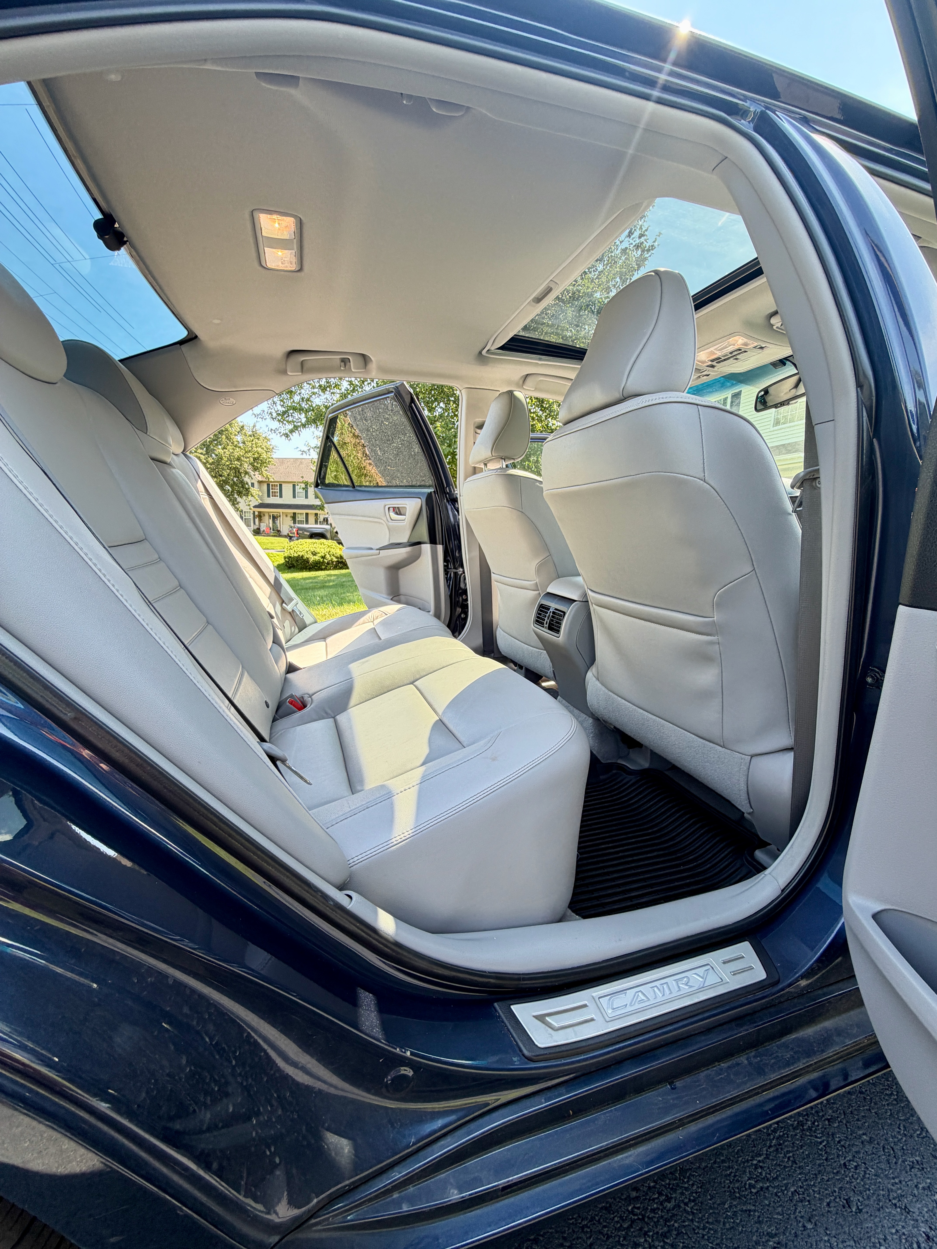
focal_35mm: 14
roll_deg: -2.3
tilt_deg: -8.5
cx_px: 468
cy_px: 624
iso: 40
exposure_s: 1/141
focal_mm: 2.22
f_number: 2.2
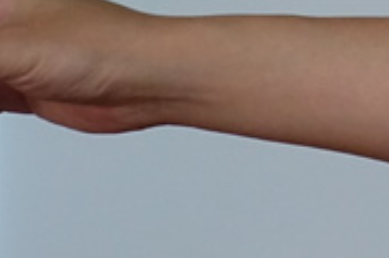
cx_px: 1165
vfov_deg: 2.9
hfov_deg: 4.2
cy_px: -265
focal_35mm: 473
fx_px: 5102
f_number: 2.8
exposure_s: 1/80
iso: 500
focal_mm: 25.53
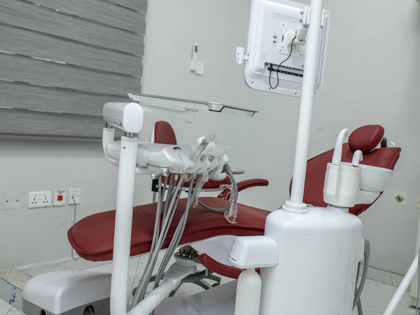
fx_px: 328
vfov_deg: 51.3
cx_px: 207
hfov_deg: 65.3
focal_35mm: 27
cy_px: 163
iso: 40
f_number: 1.5
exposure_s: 1/160
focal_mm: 5.7
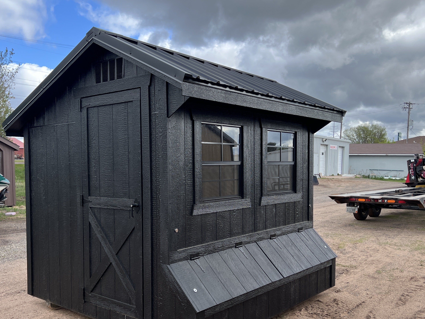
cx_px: 205
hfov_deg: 52.6
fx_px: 430
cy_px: 185
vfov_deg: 40.6
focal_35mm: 35
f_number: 1.5
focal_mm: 5.7
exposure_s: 1/974
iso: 50
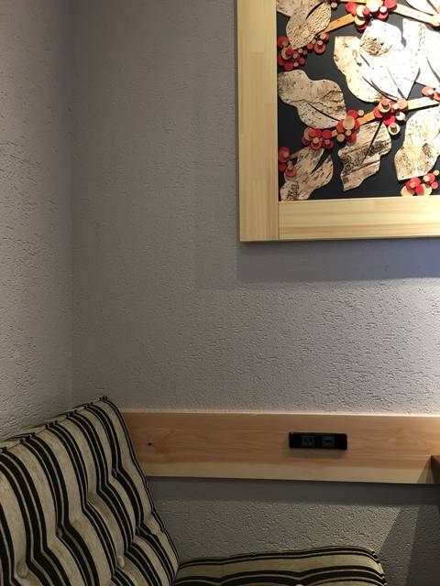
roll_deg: +0.1
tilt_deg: +1.6
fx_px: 491
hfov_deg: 48.2
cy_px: 293
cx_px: 220
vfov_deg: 61.7
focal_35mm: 29
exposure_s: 1/30
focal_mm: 4.15
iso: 64
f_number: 2.2
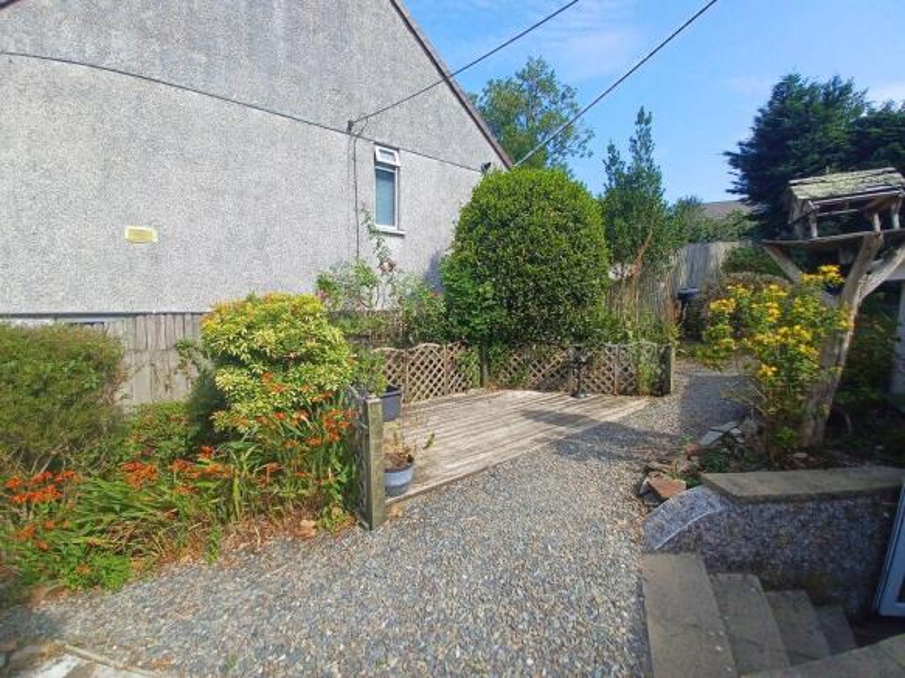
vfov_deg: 89.9
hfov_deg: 106.2
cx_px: 452
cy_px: 339
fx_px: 340
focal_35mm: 13
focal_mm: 1.42
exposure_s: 1/701
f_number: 2.2
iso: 40
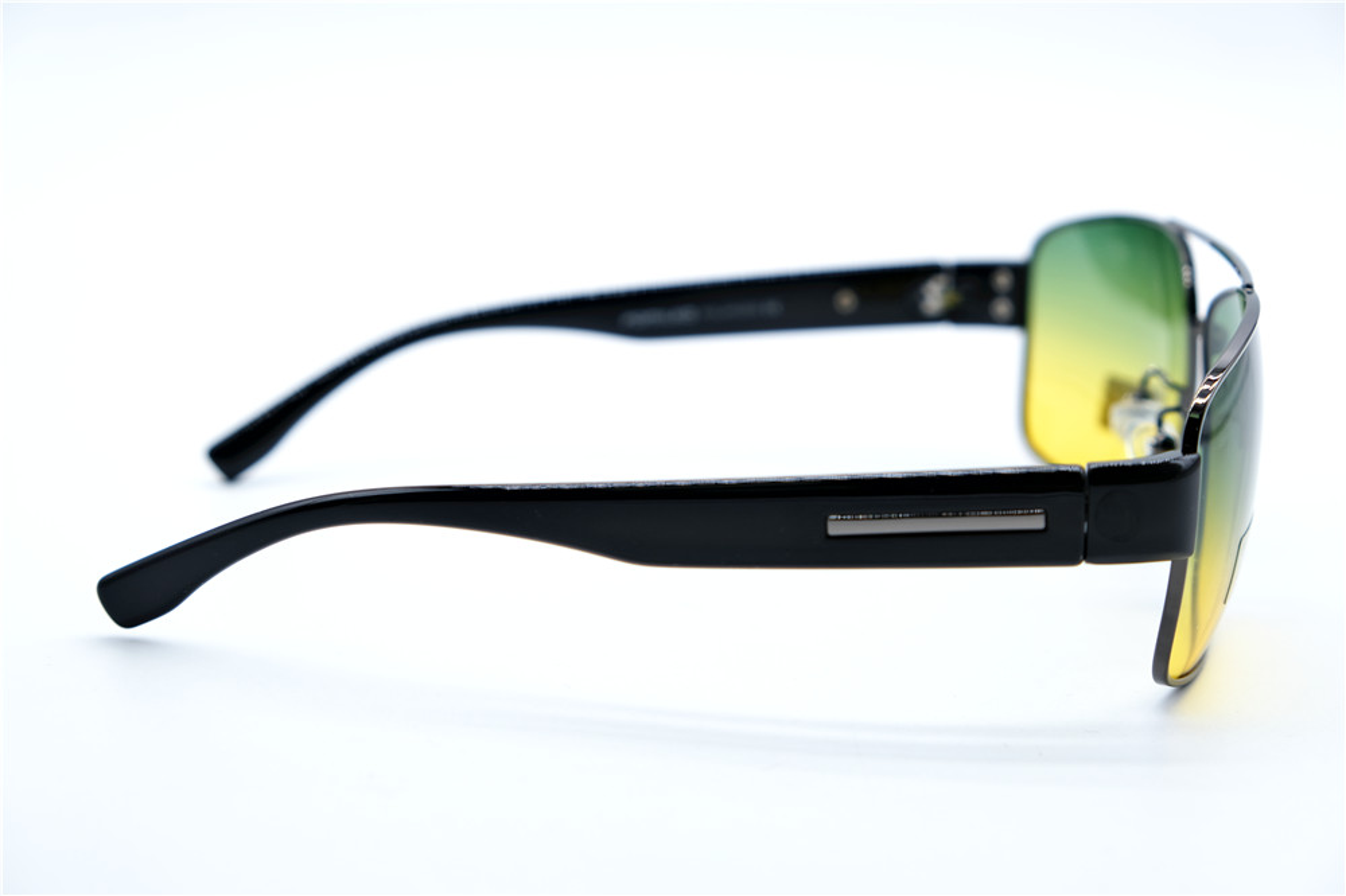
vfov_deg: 18.7
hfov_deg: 27.7
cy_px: 448
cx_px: 673
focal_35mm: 73
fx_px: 2728
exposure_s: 1/140
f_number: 5.6
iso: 160
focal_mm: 48.4
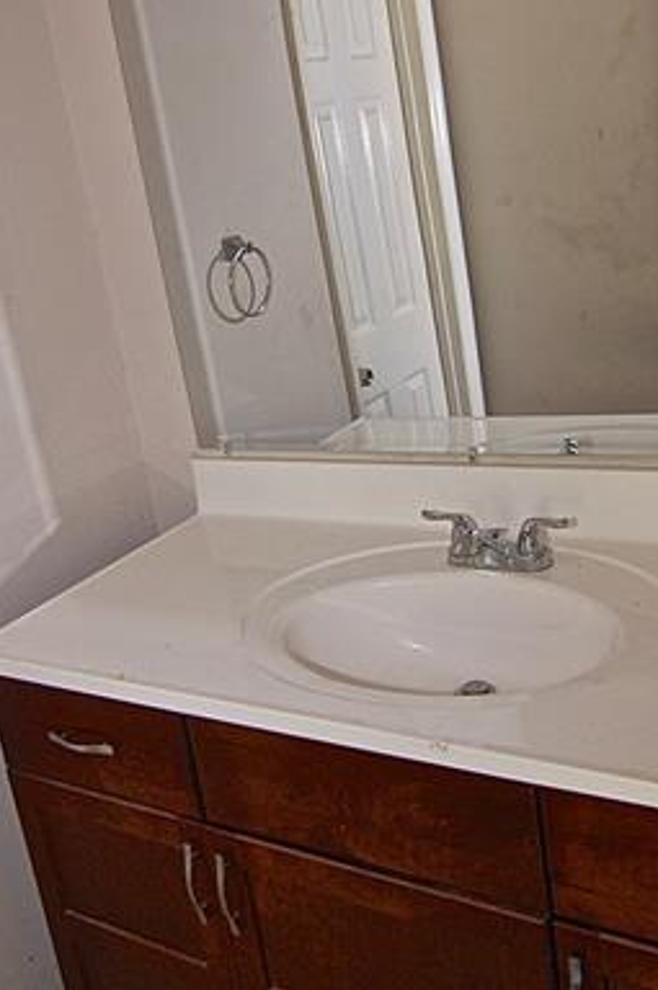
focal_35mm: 36
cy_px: 412
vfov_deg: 52.9
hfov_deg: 36.7
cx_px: 286
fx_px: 990
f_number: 4
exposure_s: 1/60
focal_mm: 12
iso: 400
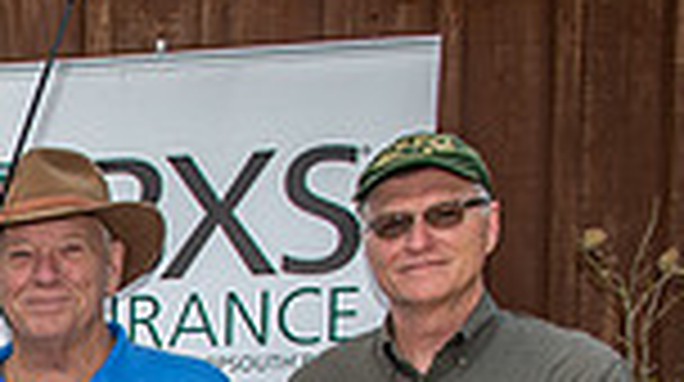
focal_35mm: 108
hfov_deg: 17.1
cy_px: 733
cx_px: -459
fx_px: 1956
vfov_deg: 10.4
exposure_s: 1/200
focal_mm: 27
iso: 160
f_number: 6.3
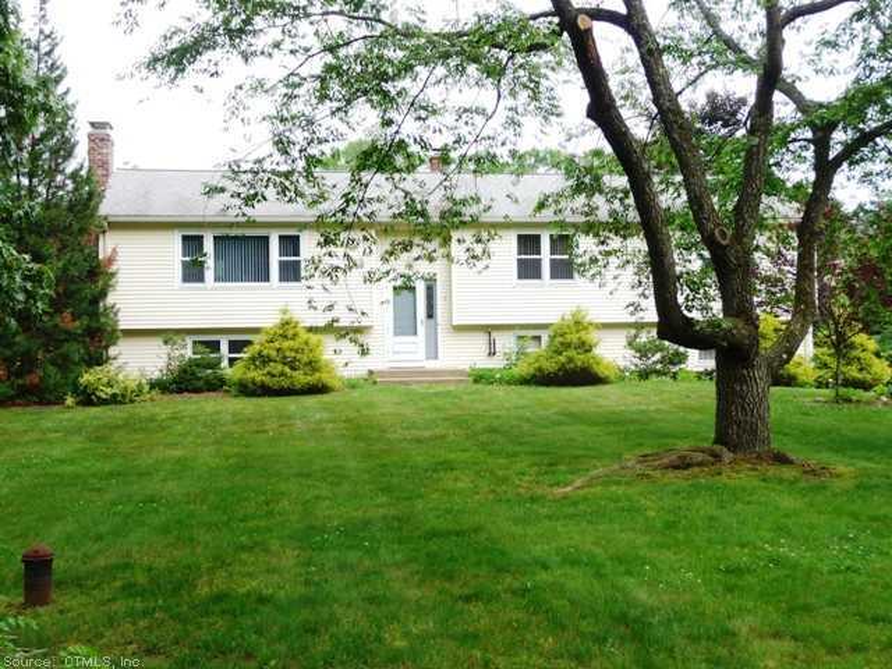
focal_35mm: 45
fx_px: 1160
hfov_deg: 42.1
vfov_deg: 32.2
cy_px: 334
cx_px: 446
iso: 100
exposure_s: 1/160
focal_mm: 7.6
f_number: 4.1
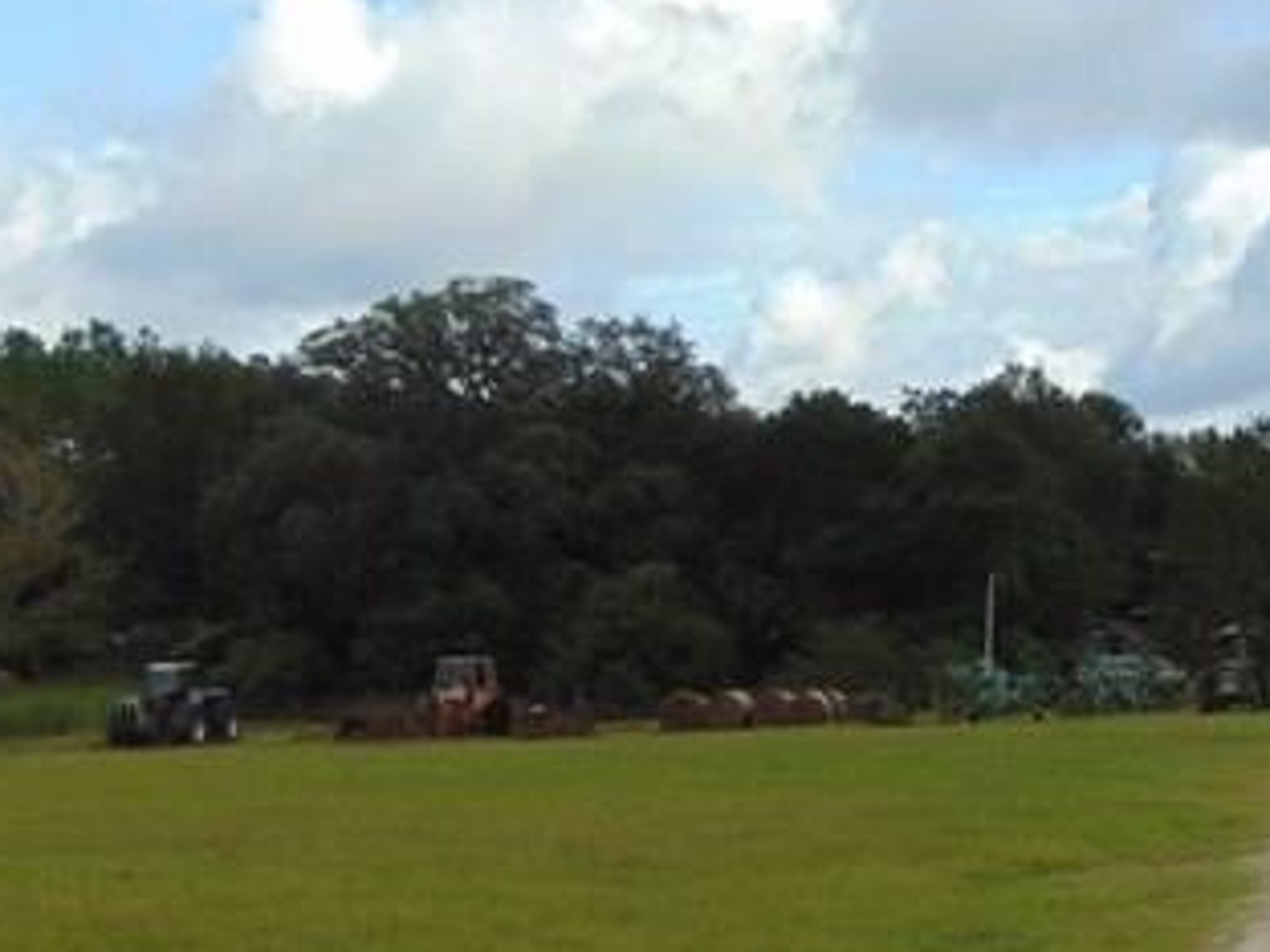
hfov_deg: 22.9
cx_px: 1278
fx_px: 3008
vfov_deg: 17.9
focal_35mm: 82
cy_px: 736
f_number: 7.7
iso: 80
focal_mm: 4.5
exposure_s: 1/200
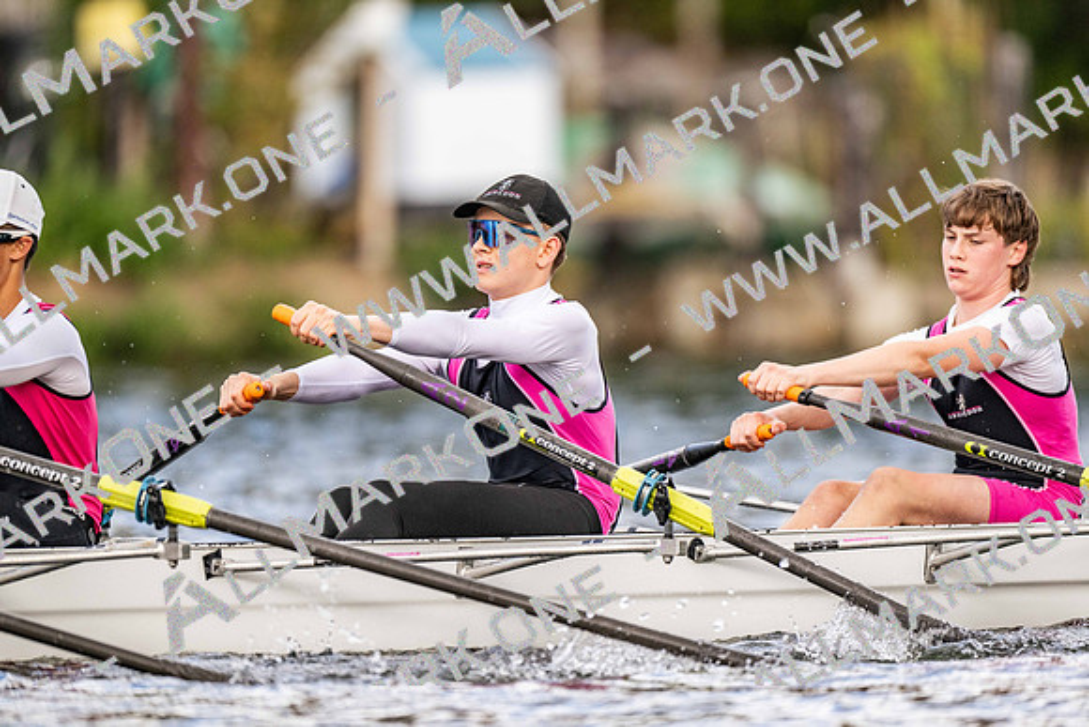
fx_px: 18163
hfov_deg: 3.4
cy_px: 364
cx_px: 544
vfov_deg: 2.3
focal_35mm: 600
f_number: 4
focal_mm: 600
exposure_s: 1/2500
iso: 900
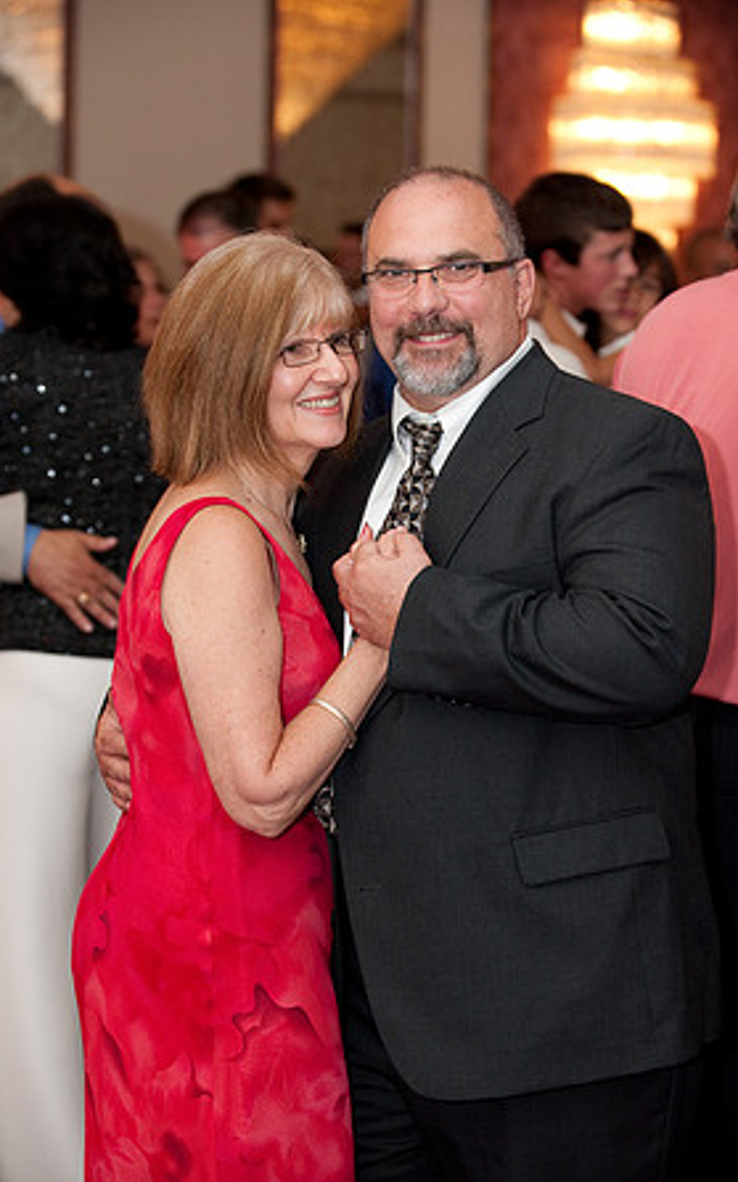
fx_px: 2641
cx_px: 353
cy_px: 590
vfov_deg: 25.2
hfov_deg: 15.9
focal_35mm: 82
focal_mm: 80
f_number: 4
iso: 1600
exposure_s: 1/60
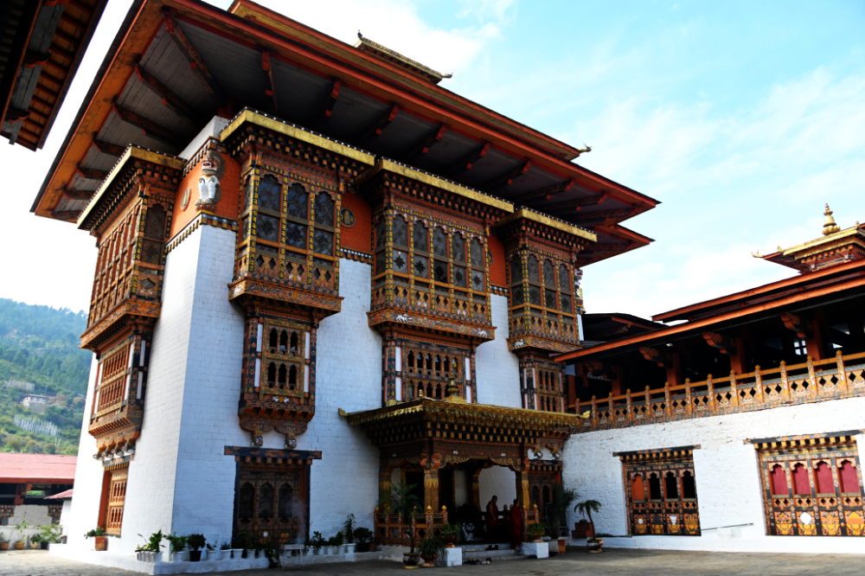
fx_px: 673
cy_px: 288
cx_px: 432
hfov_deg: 65.5
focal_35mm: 28
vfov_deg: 46.4
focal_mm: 28
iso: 500
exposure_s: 1/400
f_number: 6.3
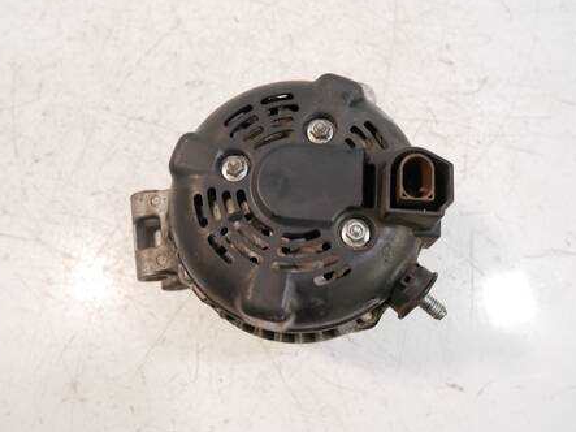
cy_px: 221
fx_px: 433
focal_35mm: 26
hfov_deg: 67.3
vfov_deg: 53.0
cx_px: 270
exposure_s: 1/60
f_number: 3.5
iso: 800
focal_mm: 12
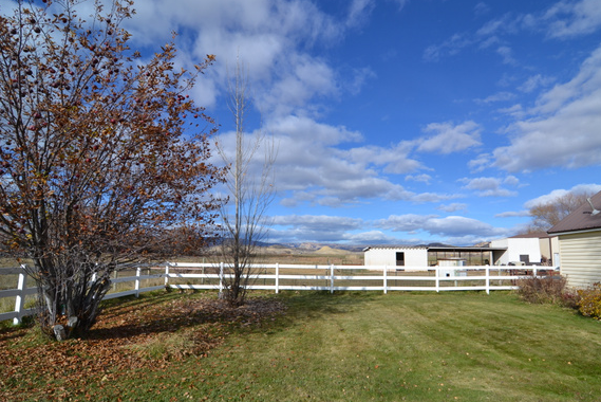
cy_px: 221
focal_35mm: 19
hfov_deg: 87.8
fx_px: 310
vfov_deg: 65.7
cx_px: 336
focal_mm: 11
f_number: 8
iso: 100
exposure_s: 1/250
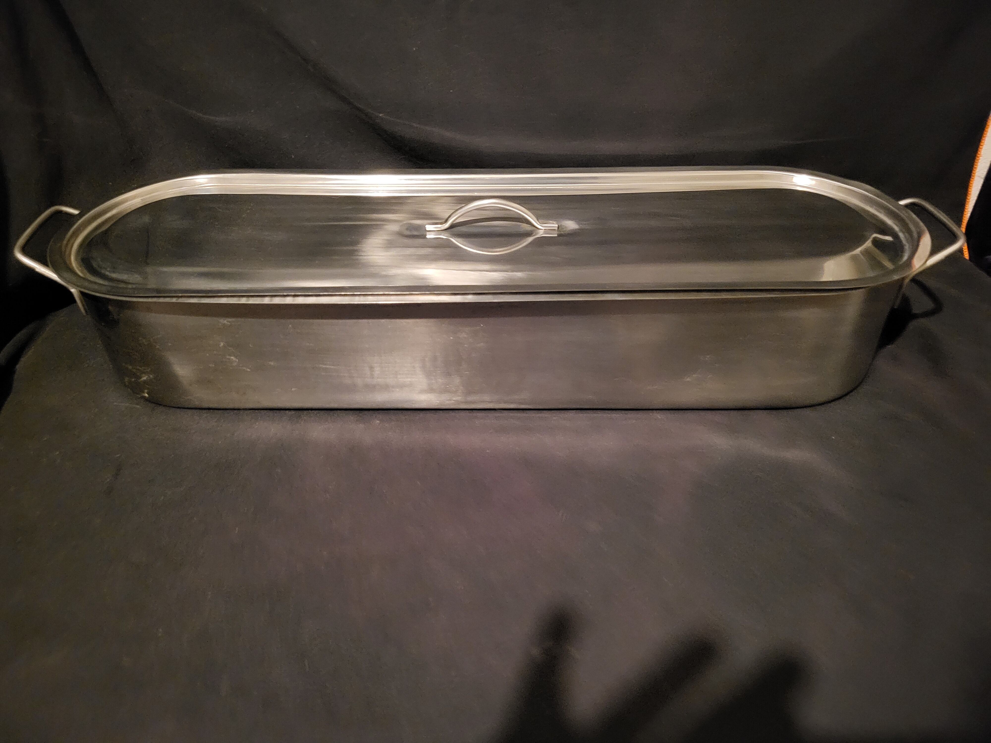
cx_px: 496
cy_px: 372
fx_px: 744
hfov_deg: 67.3
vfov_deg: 53.1
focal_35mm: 26
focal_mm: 5.4
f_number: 1.8
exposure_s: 1/25
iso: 1250
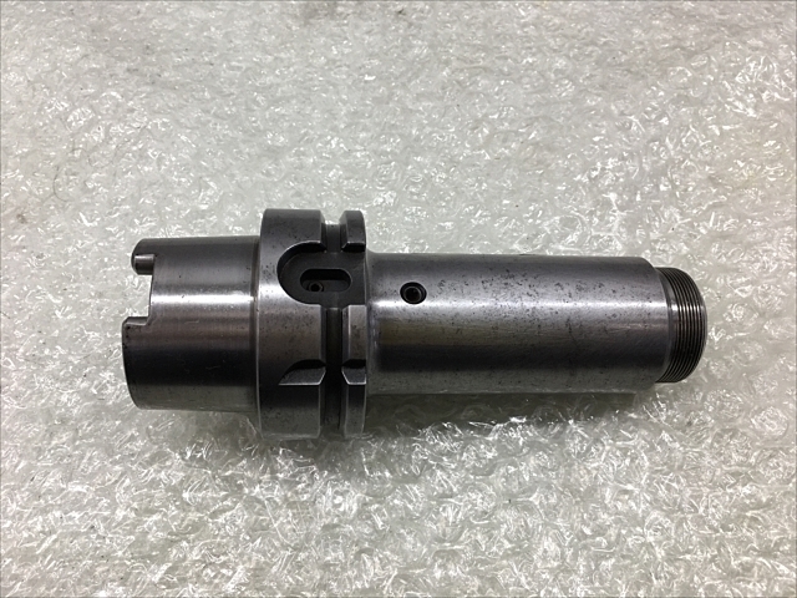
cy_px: 299
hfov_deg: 61.7
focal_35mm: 29
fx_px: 668
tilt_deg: -62.4
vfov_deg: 48.2
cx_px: 398
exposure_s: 1/120
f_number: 2.2
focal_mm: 4.15
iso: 25
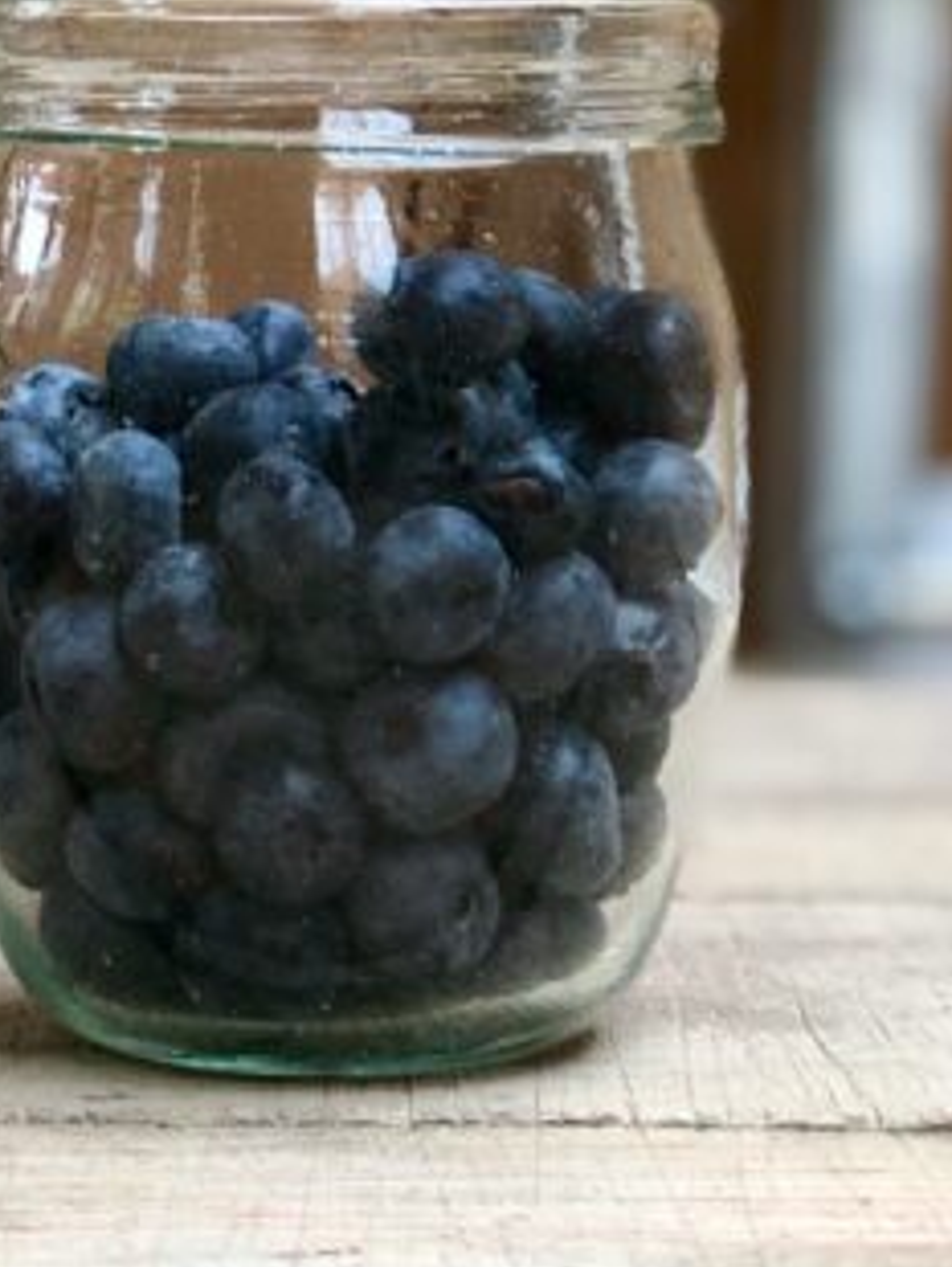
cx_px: -106
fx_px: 5383
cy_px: 454
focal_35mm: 147
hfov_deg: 10.0
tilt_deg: -3.0
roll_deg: +0.6
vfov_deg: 13.4
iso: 25
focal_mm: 6.6
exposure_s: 1/30
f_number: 2.8
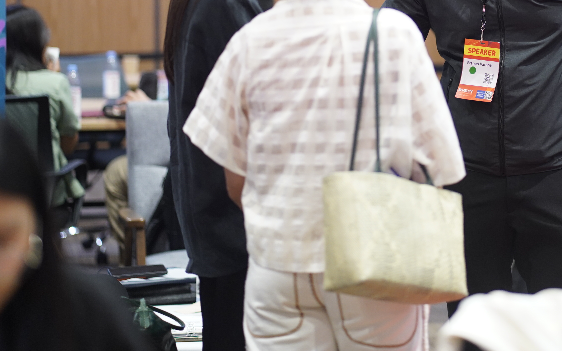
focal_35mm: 152
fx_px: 2328
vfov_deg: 8.6
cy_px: 44
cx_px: 403
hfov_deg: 13.7
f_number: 1.8
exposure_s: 1/125
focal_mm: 85
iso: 1250
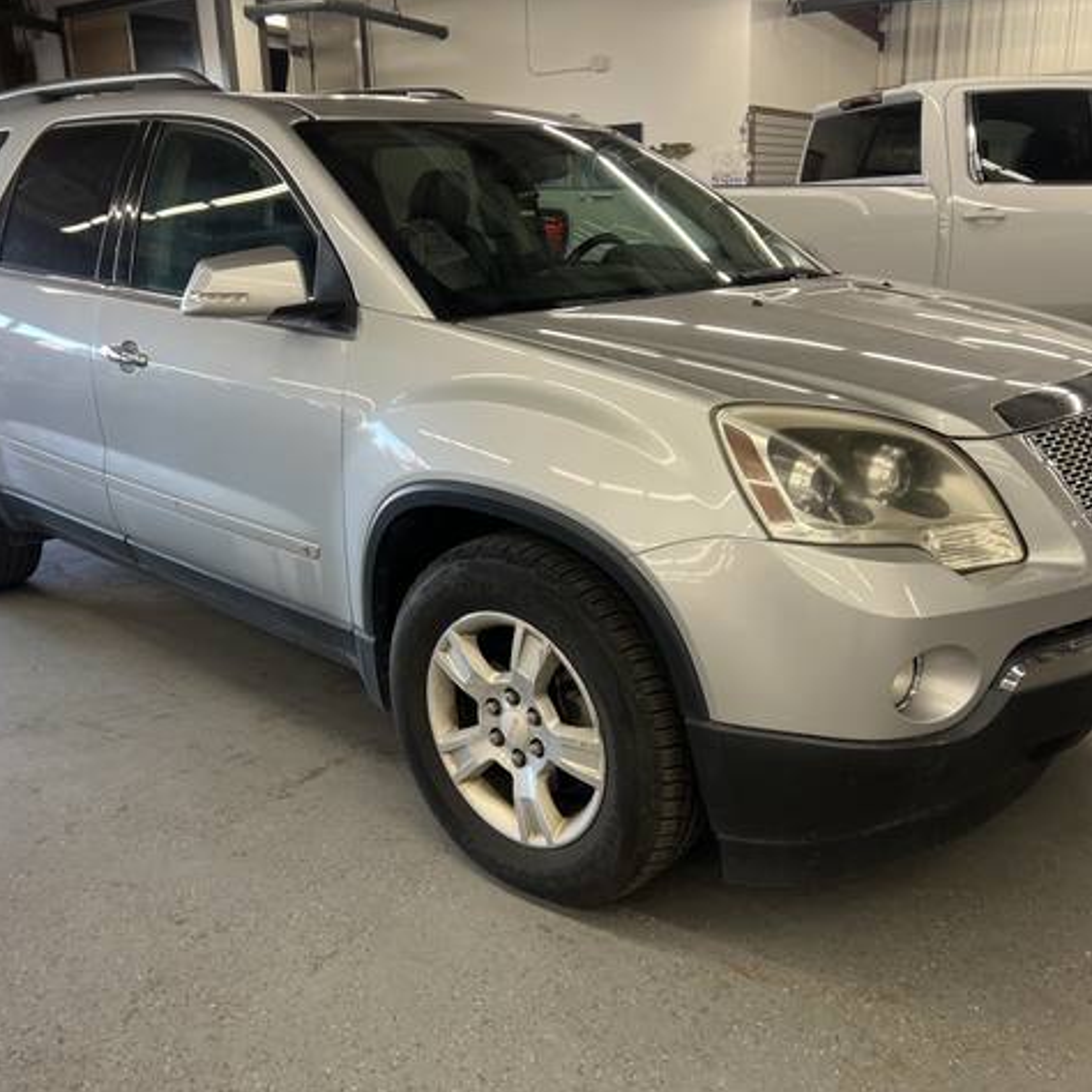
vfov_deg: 52.5
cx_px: 544
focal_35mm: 31
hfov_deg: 52.5
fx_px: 1106
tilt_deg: -18.1
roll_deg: +1.1
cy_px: 546
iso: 100
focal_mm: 5.7
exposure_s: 1/120
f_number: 1.5
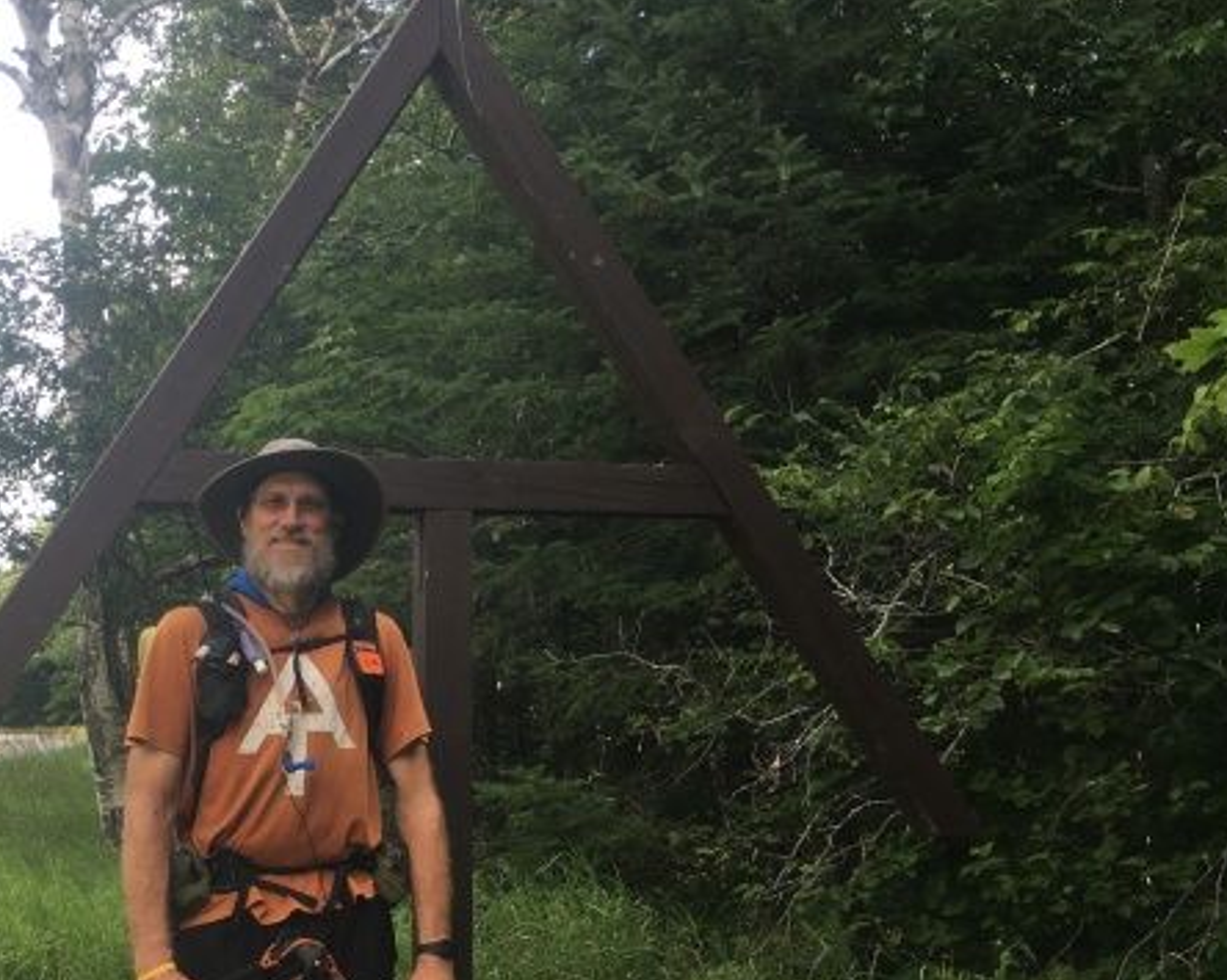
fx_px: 1852
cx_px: 379
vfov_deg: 29.4
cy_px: 671
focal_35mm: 51
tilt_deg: +1.7
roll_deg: +2.0
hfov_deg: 36.2
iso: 25
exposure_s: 1/190
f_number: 2.2
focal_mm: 4.15
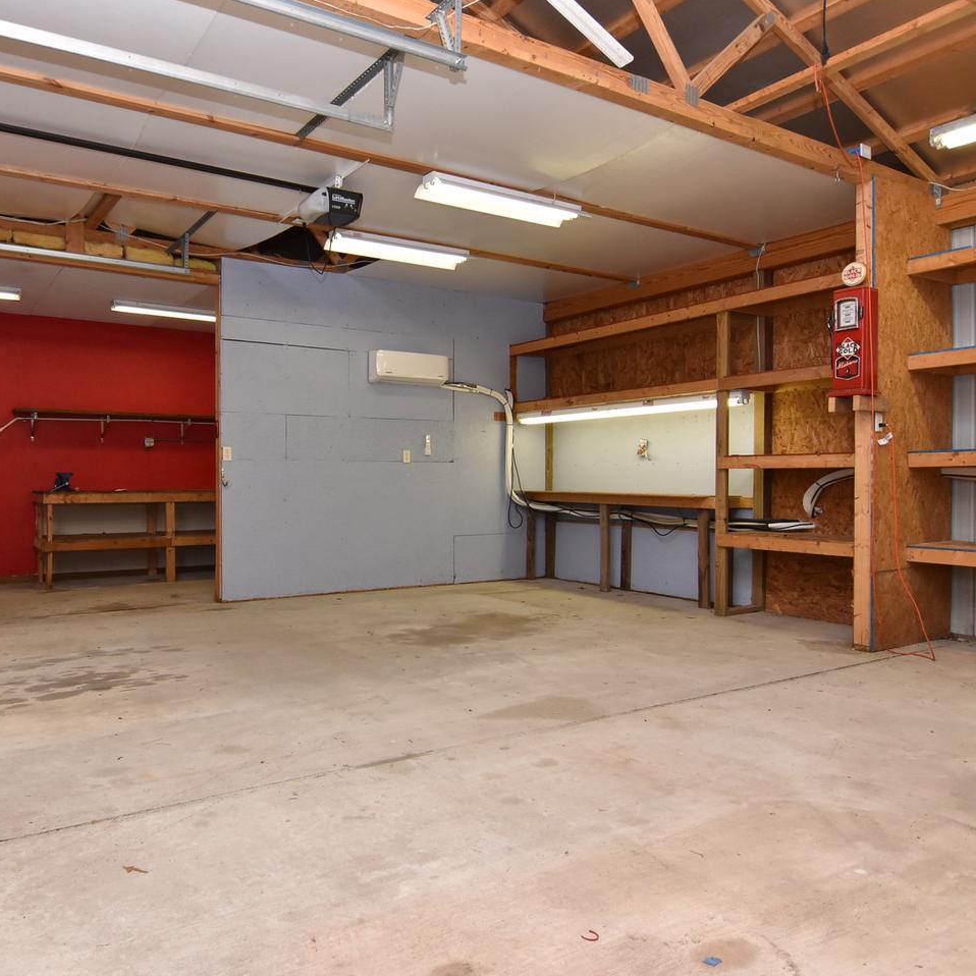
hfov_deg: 65.6
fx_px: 734
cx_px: 332
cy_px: 488
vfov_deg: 67.3
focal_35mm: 23
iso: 800
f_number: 7.1
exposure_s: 1/60
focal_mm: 12
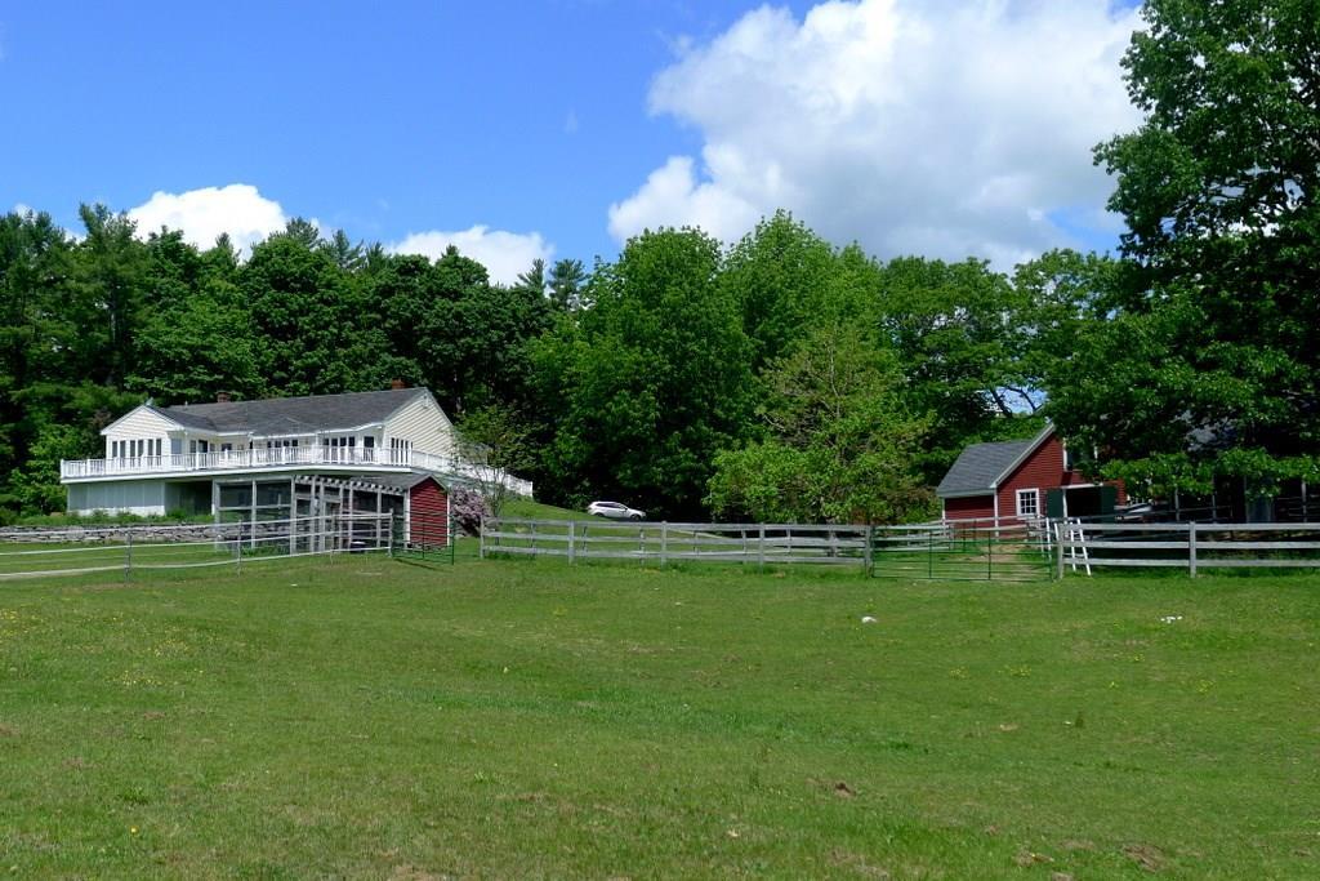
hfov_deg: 41.9
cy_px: 440
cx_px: 660
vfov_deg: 28.7
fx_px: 1723
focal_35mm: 47
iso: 80
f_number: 3.2
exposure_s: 1/1000
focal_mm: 10
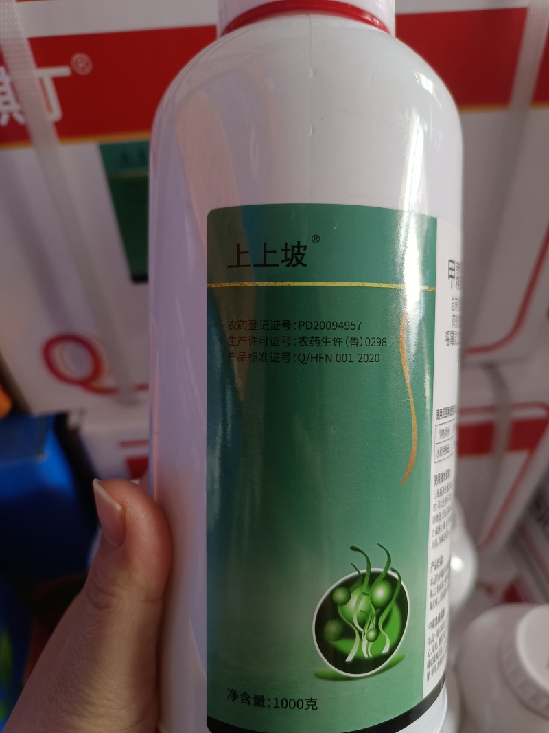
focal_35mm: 23
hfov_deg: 58.9
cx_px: 274
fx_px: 486
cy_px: 366
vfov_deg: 73.9
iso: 1668
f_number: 1.88
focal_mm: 5.59
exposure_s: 1/33.3
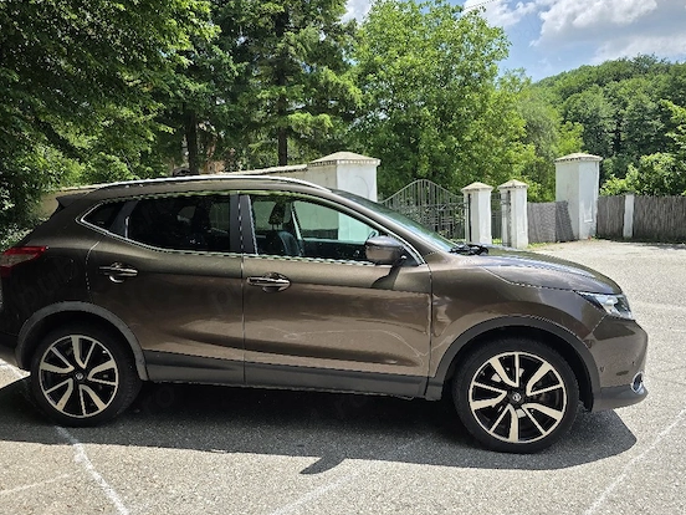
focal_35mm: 25
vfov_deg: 54.9
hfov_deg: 69.4
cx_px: 338
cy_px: 256
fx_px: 495
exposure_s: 1/5000
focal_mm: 6.3
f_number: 1.7
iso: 80
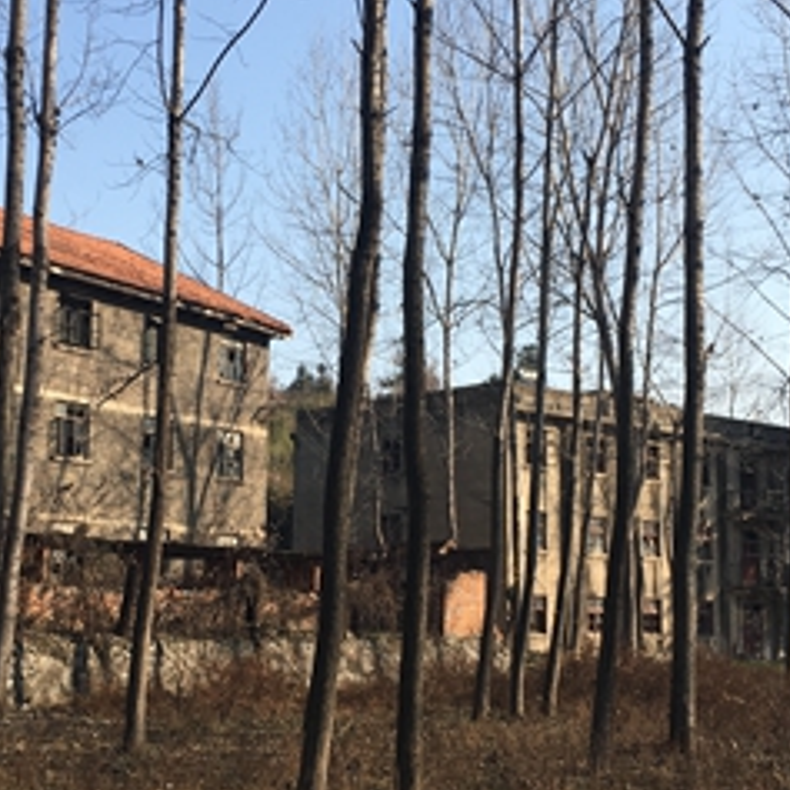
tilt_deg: +6.1
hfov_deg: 31.5
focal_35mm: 54
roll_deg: -1.5
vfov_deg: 31.6
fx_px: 1394
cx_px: 310
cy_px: 445
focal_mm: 4.15
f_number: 2.2
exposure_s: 1/874
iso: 25
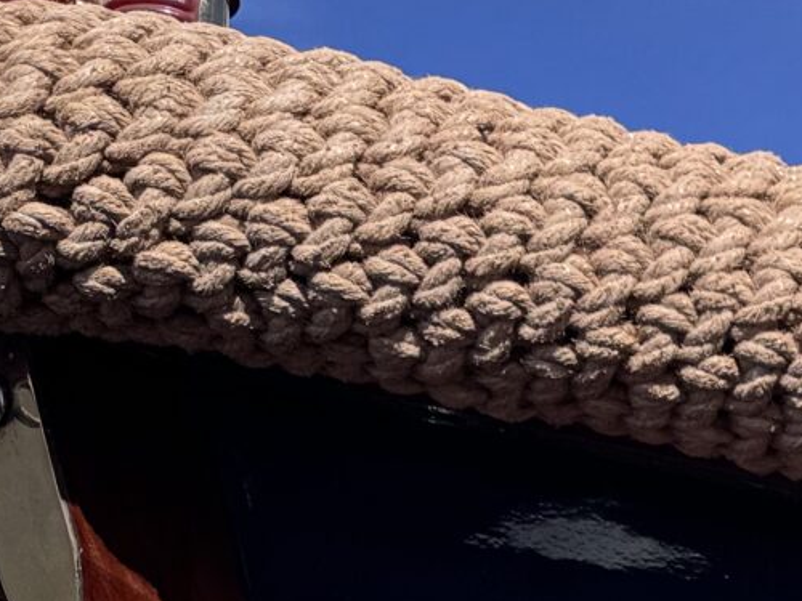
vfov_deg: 10.4
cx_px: 1557
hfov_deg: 13.8
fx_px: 2850
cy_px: 1430
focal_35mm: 123
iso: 80
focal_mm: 6.76
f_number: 1.78
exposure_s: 1/2604
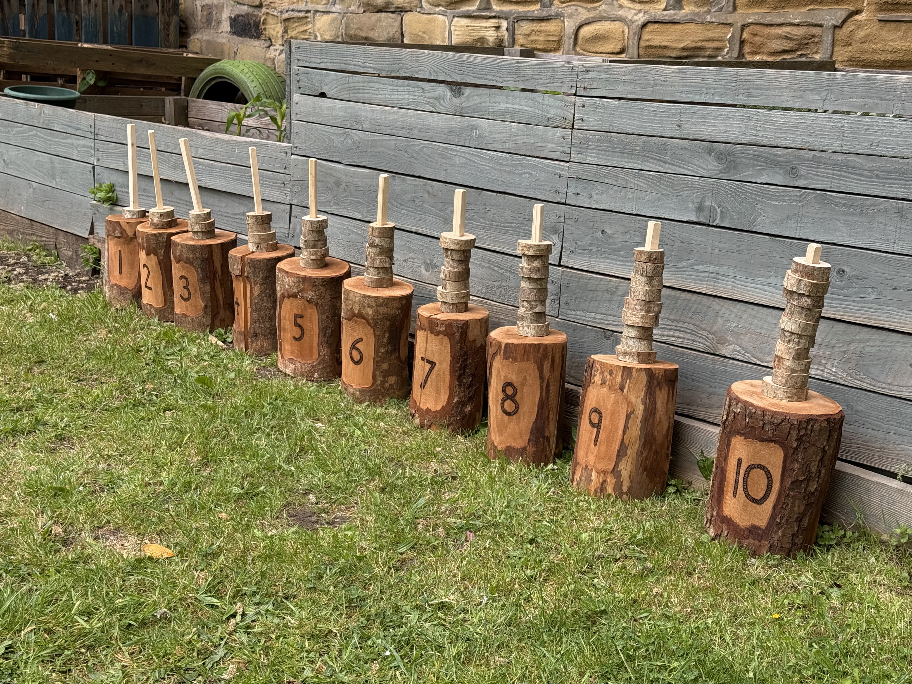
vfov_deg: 30.3
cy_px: 342
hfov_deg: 39.7
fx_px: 1265
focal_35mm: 48
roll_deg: -1.7
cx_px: 456
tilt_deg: -13.1
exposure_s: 1/596
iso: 80
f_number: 1.78
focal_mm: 6.76
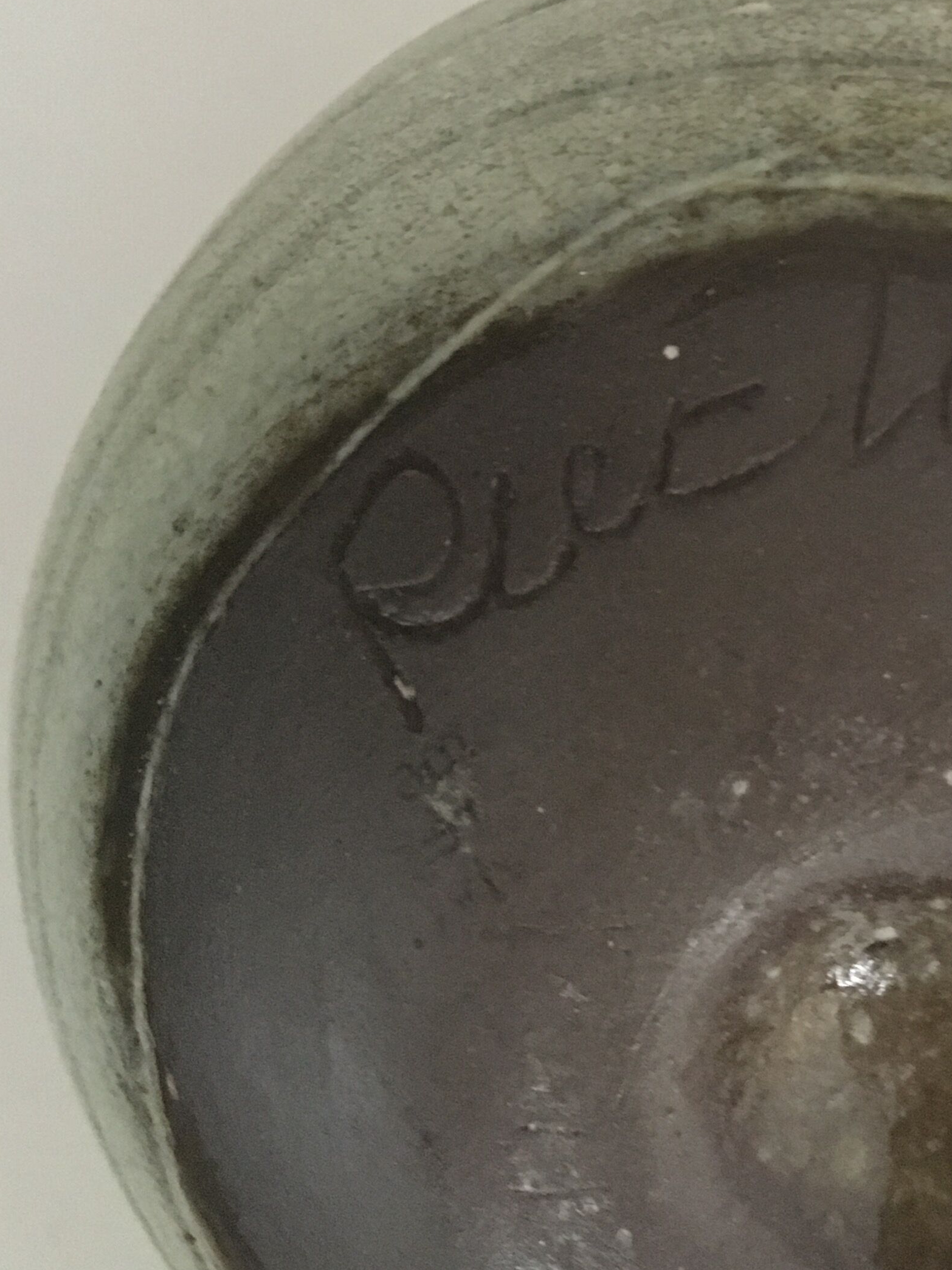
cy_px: 322
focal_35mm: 56
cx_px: 907
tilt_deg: -74.3
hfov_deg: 25.1
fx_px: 2053
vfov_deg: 33.7
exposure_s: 1/17
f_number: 2.2
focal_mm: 4.15
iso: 250
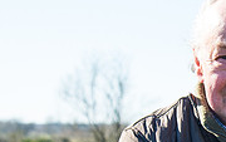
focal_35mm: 231
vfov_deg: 5.6
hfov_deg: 8.9
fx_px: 1425
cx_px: 339
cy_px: 245
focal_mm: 55
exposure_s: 1/200
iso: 125
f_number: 5
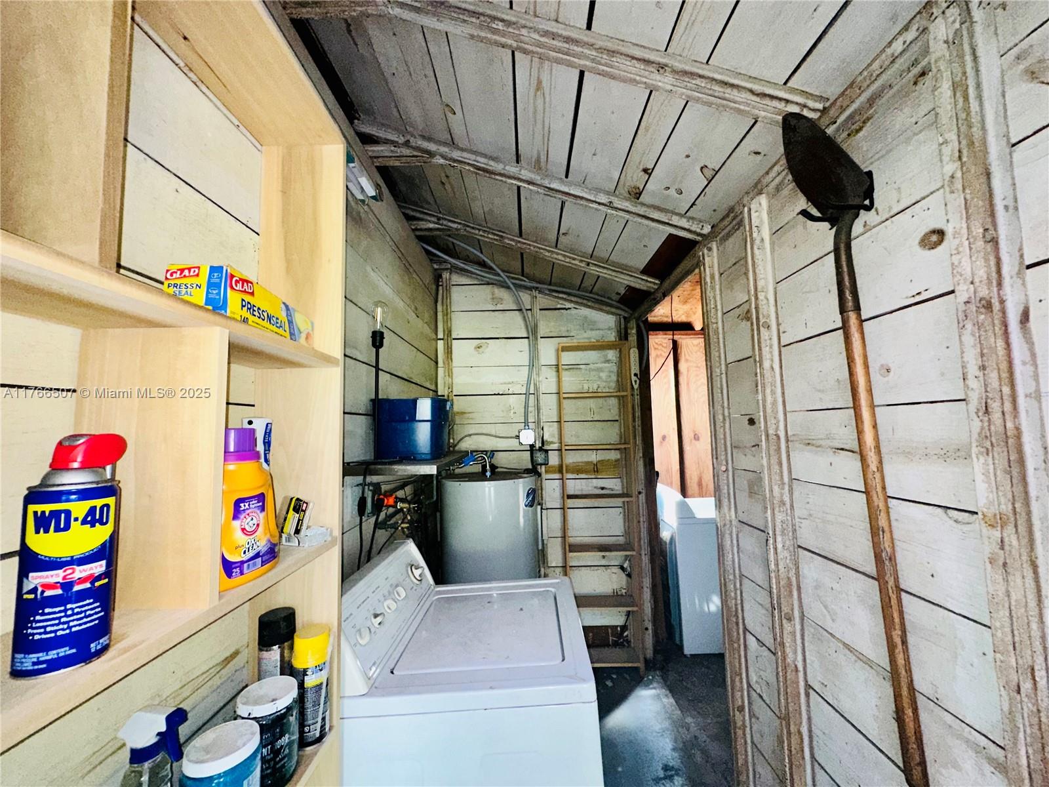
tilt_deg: +4.5
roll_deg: +1.1
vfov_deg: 85.7
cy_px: 394
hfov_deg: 102.1
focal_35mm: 14
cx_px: 524
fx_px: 424
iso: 250
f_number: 2.2
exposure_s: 1/60
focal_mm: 2.22
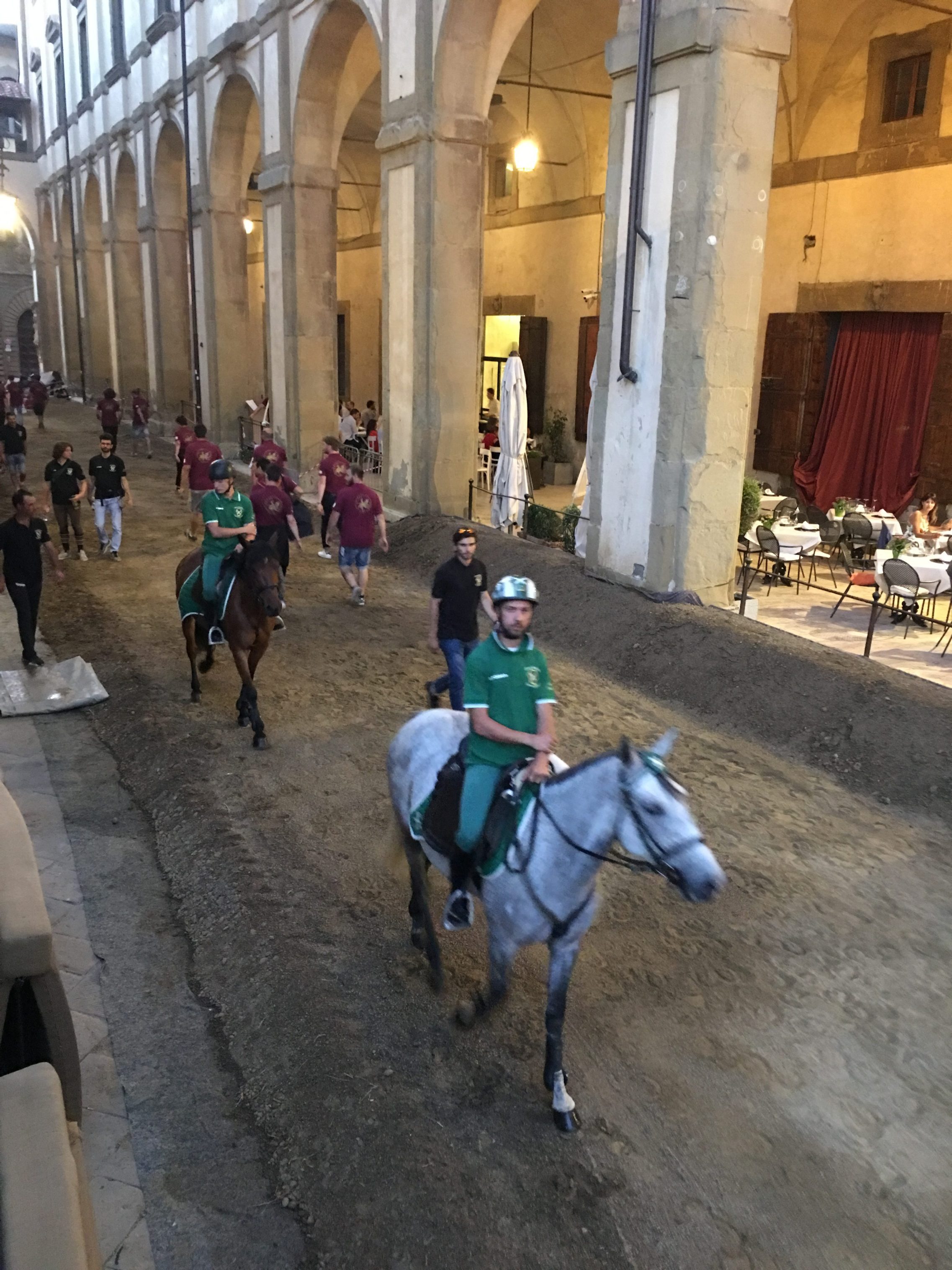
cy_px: 635
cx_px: 476
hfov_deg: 48.2
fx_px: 1063
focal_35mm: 29
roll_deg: -2.9
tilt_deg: -13.4
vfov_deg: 61.7
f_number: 2.2
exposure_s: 1/8
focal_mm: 4.15
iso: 200
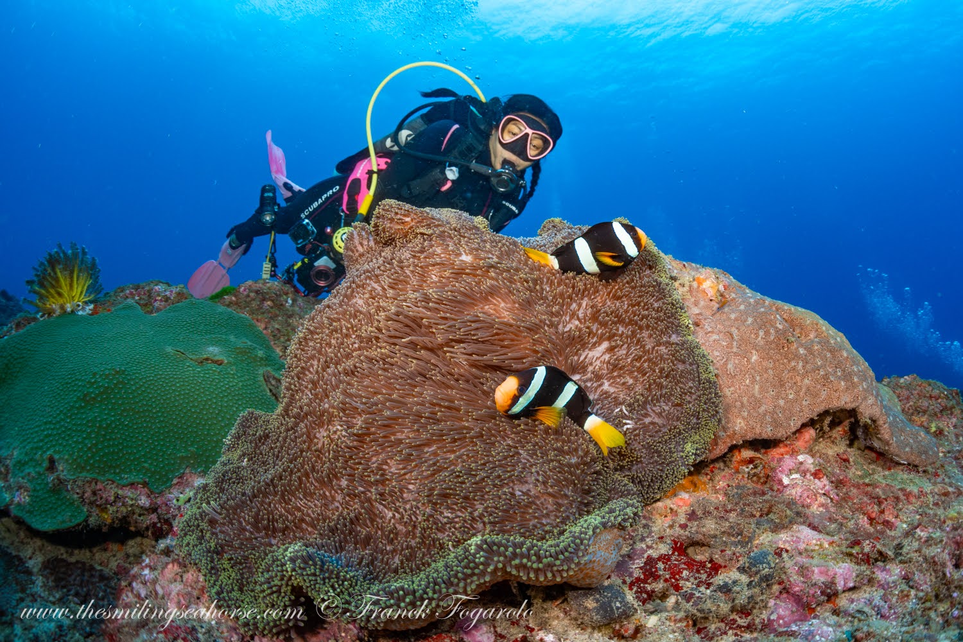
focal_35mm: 17
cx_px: 545
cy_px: 336
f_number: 8
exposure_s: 1/125
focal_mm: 15
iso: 400
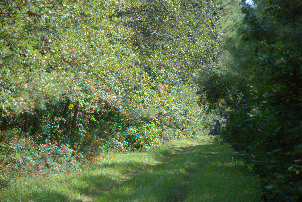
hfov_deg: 10.1
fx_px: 1701
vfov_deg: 6.8
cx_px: 151
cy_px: 101
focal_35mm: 202
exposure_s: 1/400
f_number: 5.6
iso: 400
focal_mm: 135
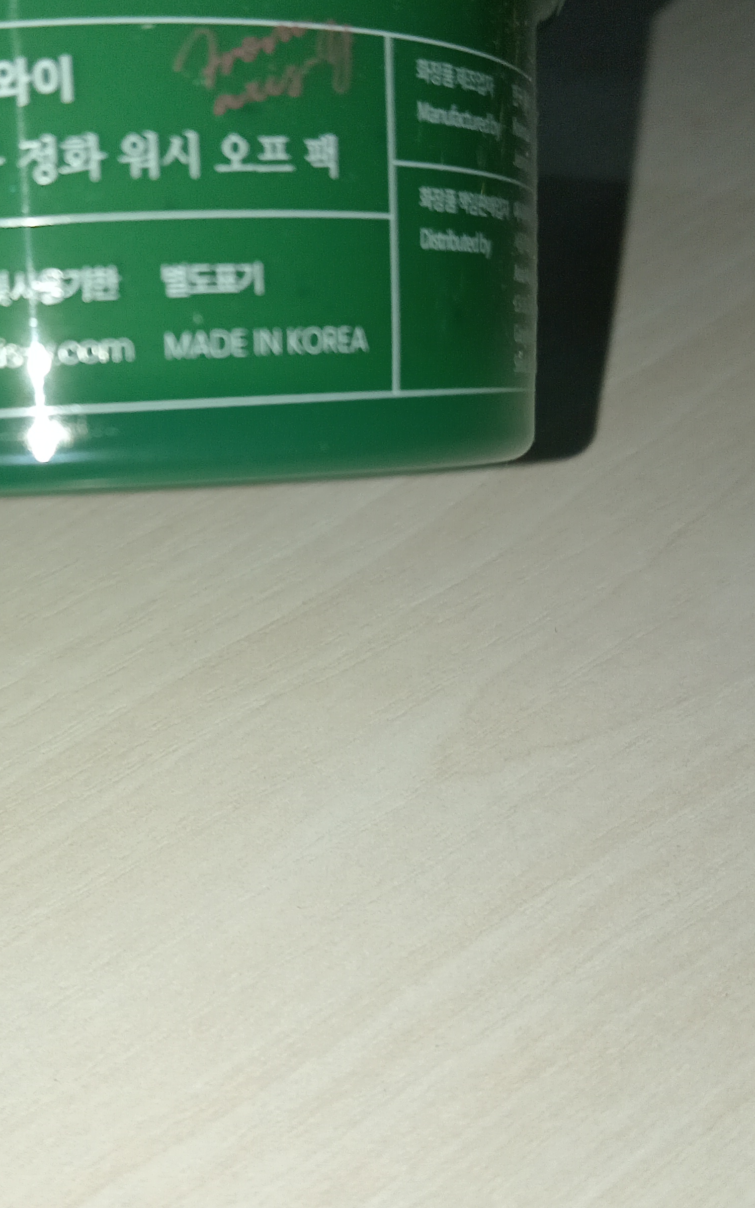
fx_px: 1548
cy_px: 665
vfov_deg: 42.6
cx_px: 204
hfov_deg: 27.1
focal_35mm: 47
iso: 214
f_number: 1.8
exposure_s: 1/33.3
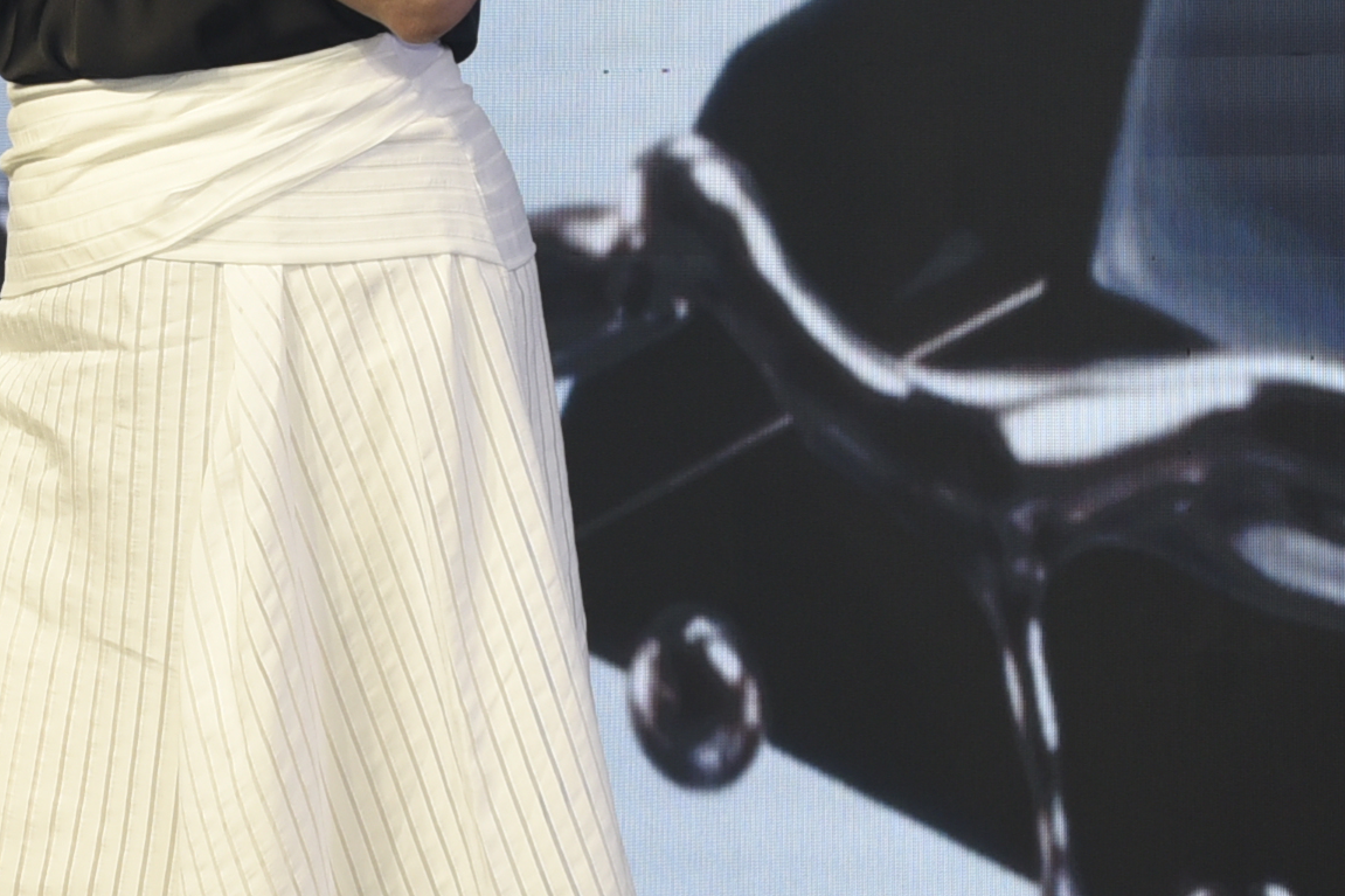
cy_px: 269
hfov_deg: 10.4
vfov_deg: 7.0
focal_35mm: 196
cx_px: 53
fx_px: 7321
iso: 800
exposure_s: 1/200
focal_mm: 50
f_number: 5.6
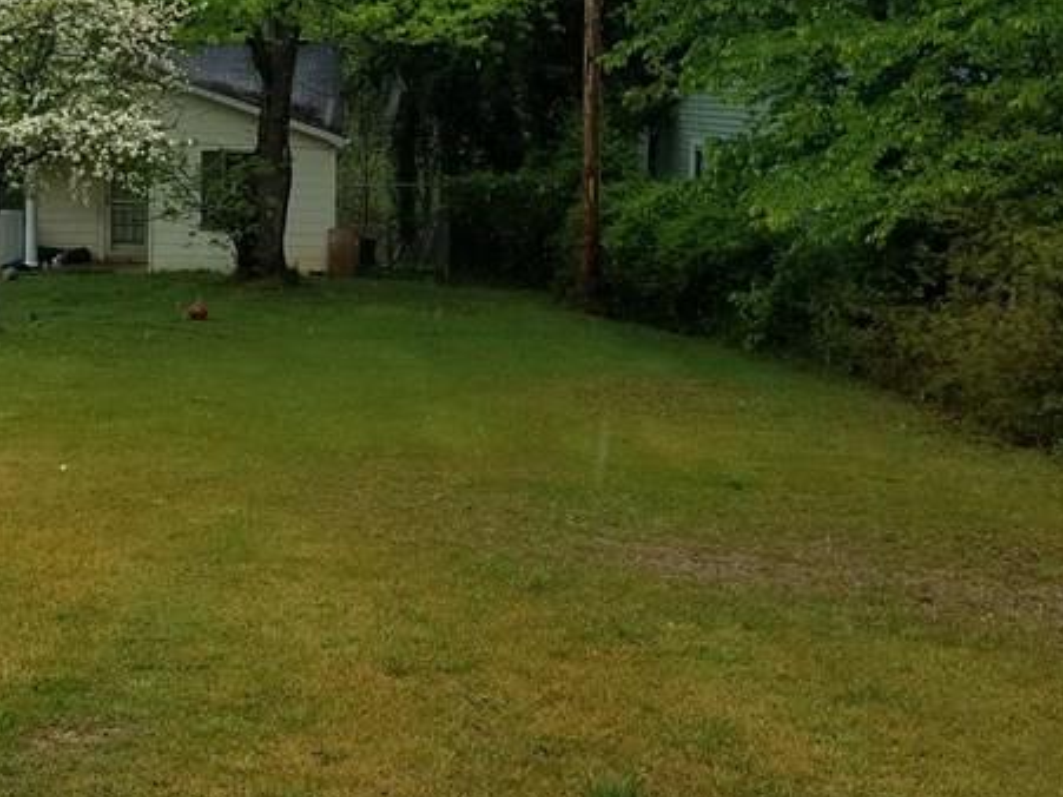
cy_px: 170
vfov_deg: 24.4
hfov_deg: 32.3
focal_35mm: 59
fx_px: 1811
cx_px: 321
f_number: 1.7
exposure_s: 1/1060
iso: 50
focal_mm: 4.2
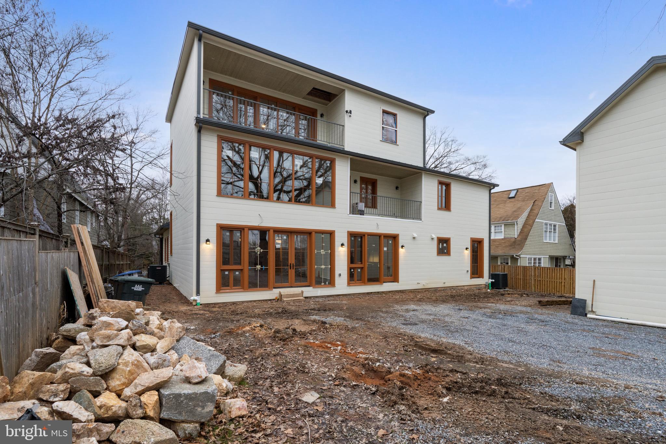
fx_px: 305
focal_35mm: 16
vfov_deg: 72.0
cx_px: 333
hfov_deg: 95.0
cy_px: 222
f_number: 8
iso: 1000
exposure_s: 1/100
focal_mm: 16.5
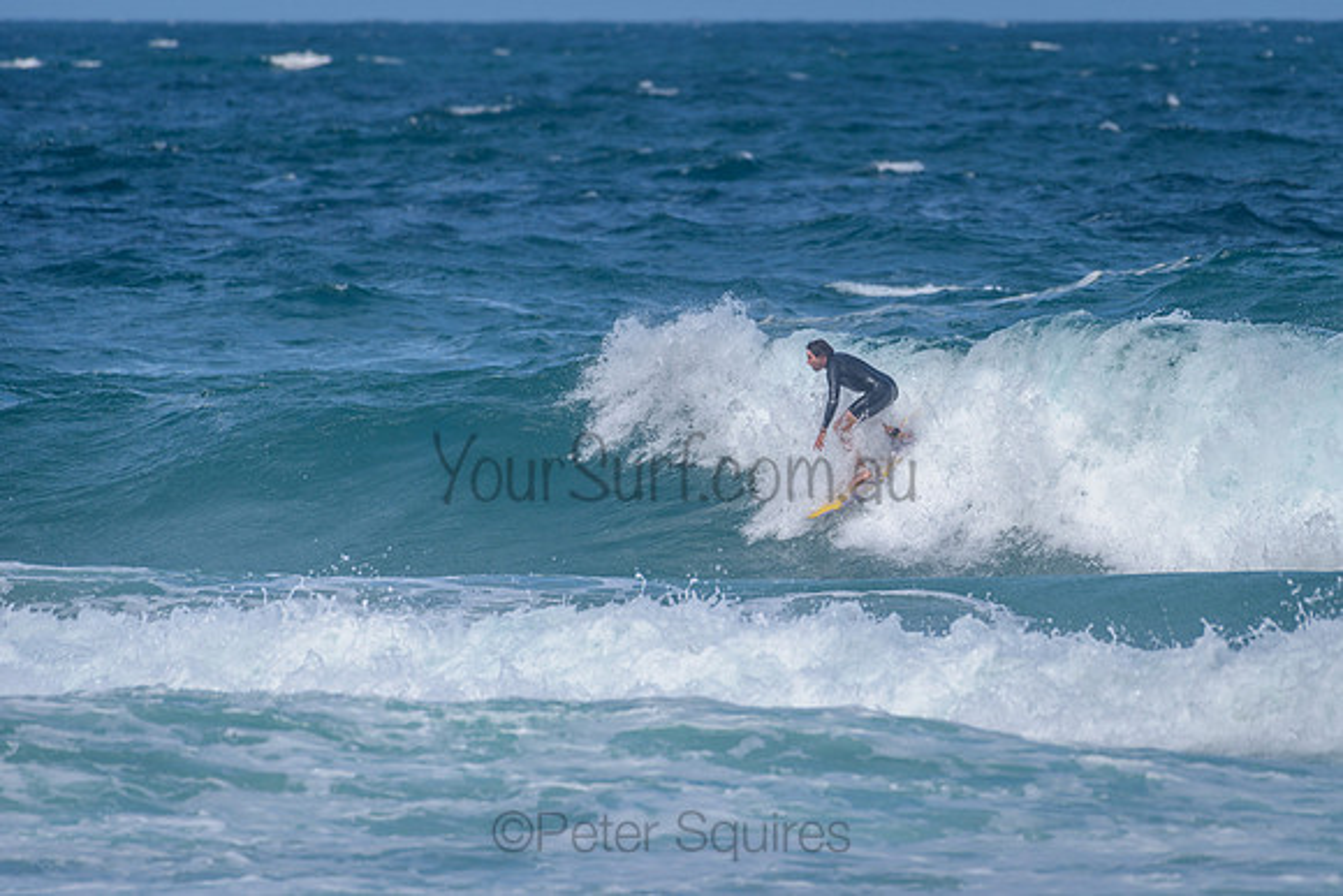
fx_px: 22885
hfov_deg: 3.4
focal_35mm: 613
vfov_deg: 2.2
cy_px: 377
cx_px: 824
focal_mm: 500
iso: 125
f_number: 5.6
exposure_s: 1/2000
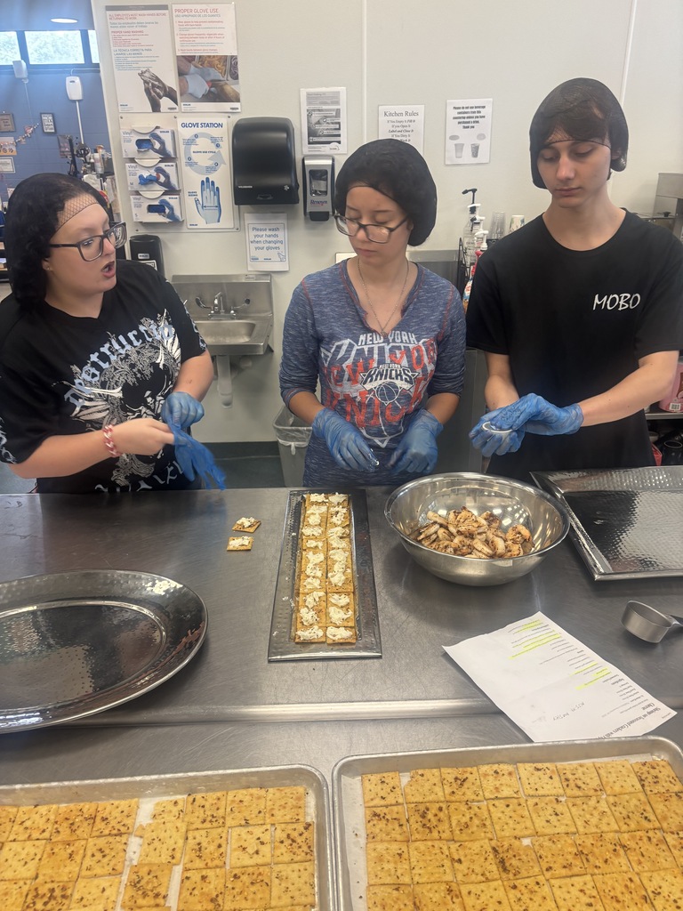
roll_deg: +0.0
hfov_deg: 53.1
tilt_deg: -26.4
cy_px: 456
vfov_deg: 67.3
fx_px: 684
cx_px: 342
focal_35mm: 26
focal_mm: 5.96
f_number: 1.6
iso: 80
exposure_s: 1/60
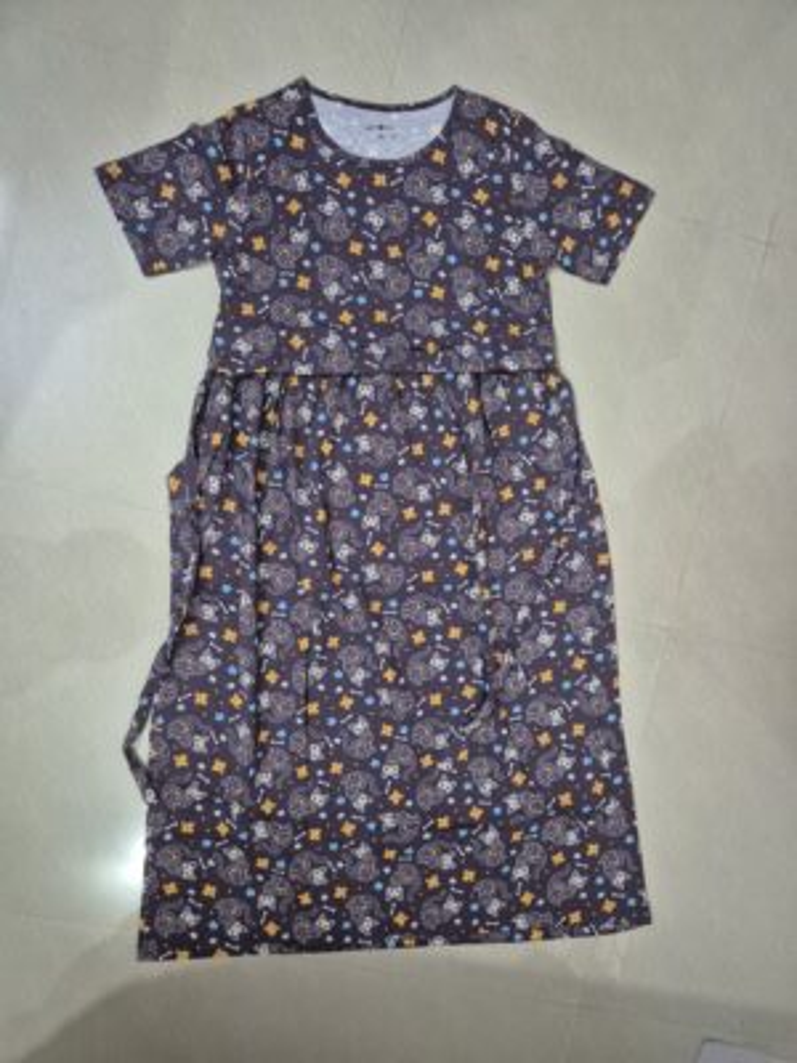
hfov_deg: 58.9
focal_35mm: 23
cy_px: 532
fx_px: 706
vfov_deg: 73.9
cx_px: 398
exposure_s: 1/100
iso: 1250
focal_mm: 5.4
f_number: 1.8
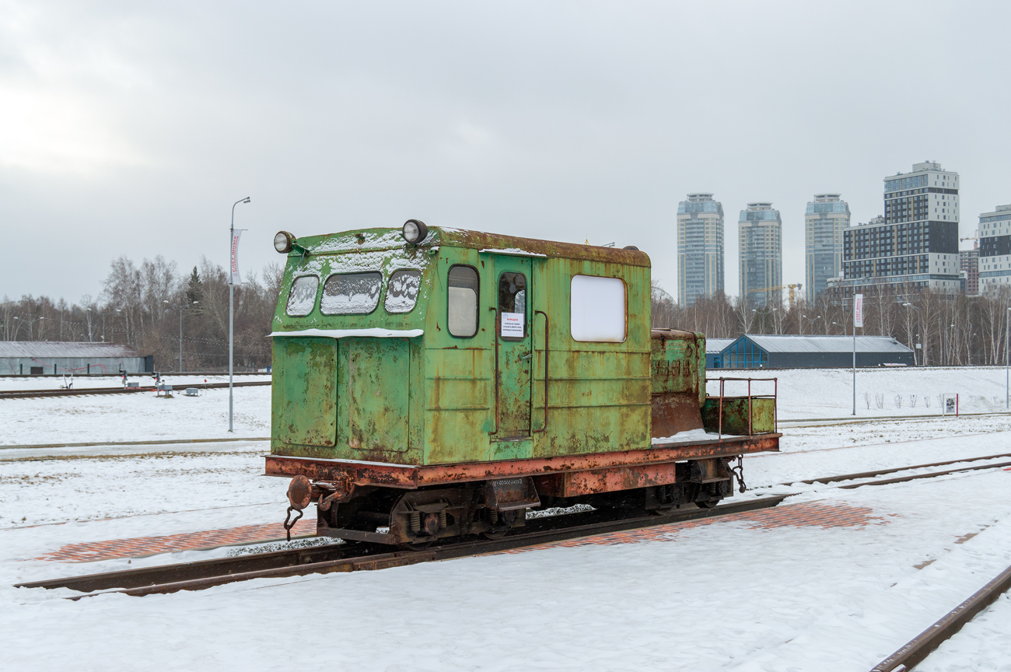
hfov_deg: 42.4
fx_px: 1305
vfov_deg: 28.9
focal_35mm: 46
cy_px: 336
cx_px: 506
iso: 200
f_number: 6.3
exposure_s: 1/200
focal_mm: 31
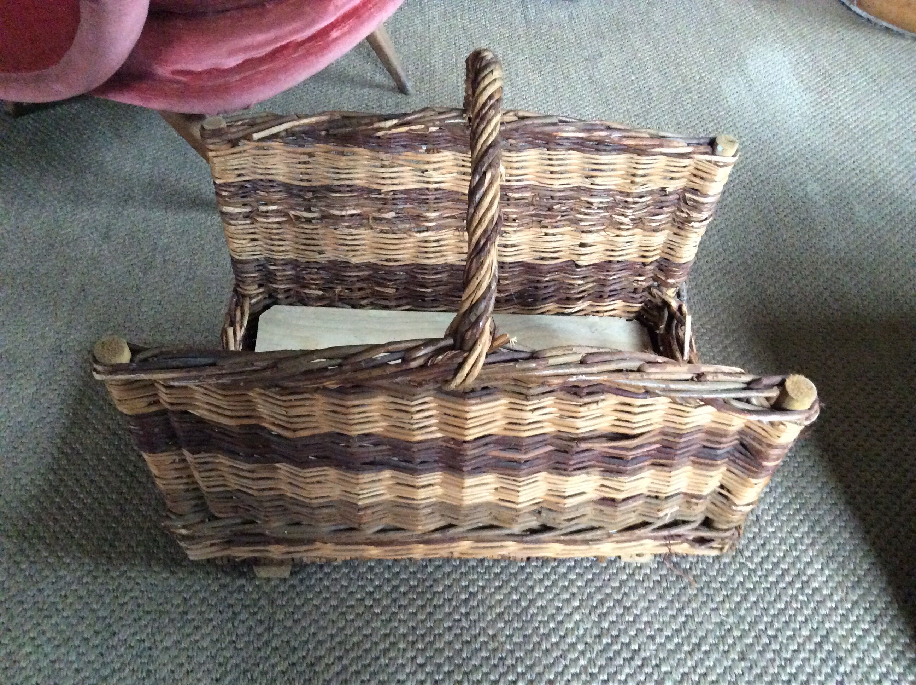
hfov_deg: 56.9
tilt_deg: -46.1
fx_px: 846
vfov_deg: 44.1
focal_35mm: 32
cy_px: 342
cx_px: 458
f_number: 2.4
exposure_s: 1/17
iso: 400
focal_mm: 3.3
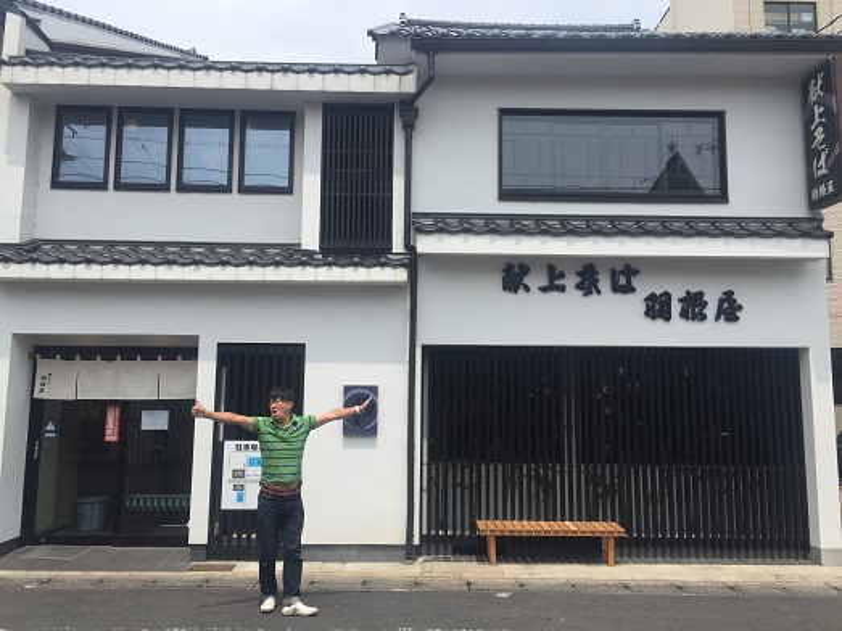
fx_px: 705
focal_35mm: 29
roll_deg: -1.5
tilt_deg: +6.1
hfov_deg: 61.7
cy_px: 316
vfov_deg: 48.2
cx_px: 421
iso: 32
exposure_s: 1/2198
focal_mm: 4.15
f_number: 2.2
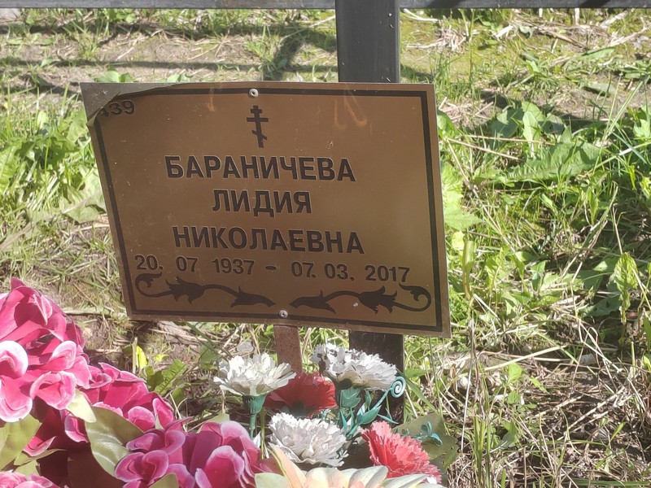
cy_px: 244
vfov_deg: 20.4
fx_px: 1354
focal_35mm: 72
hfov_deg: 27.0
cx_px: 326
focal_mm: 5.52
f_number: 1.9
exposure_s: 1/440
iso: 100
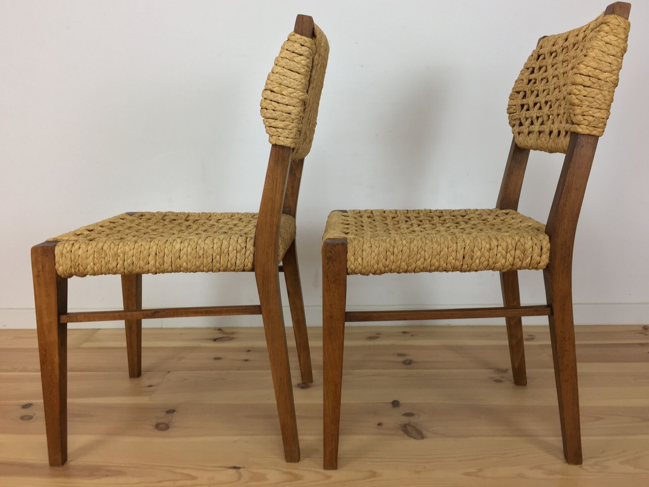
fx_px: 562
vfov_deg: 46.8
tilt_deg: -9.5
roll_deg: +1.3
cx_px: 322
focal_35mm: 30
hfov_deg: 60.0
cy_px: 238
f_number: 2.2
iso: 40
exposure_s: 1/33
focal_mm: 4.15
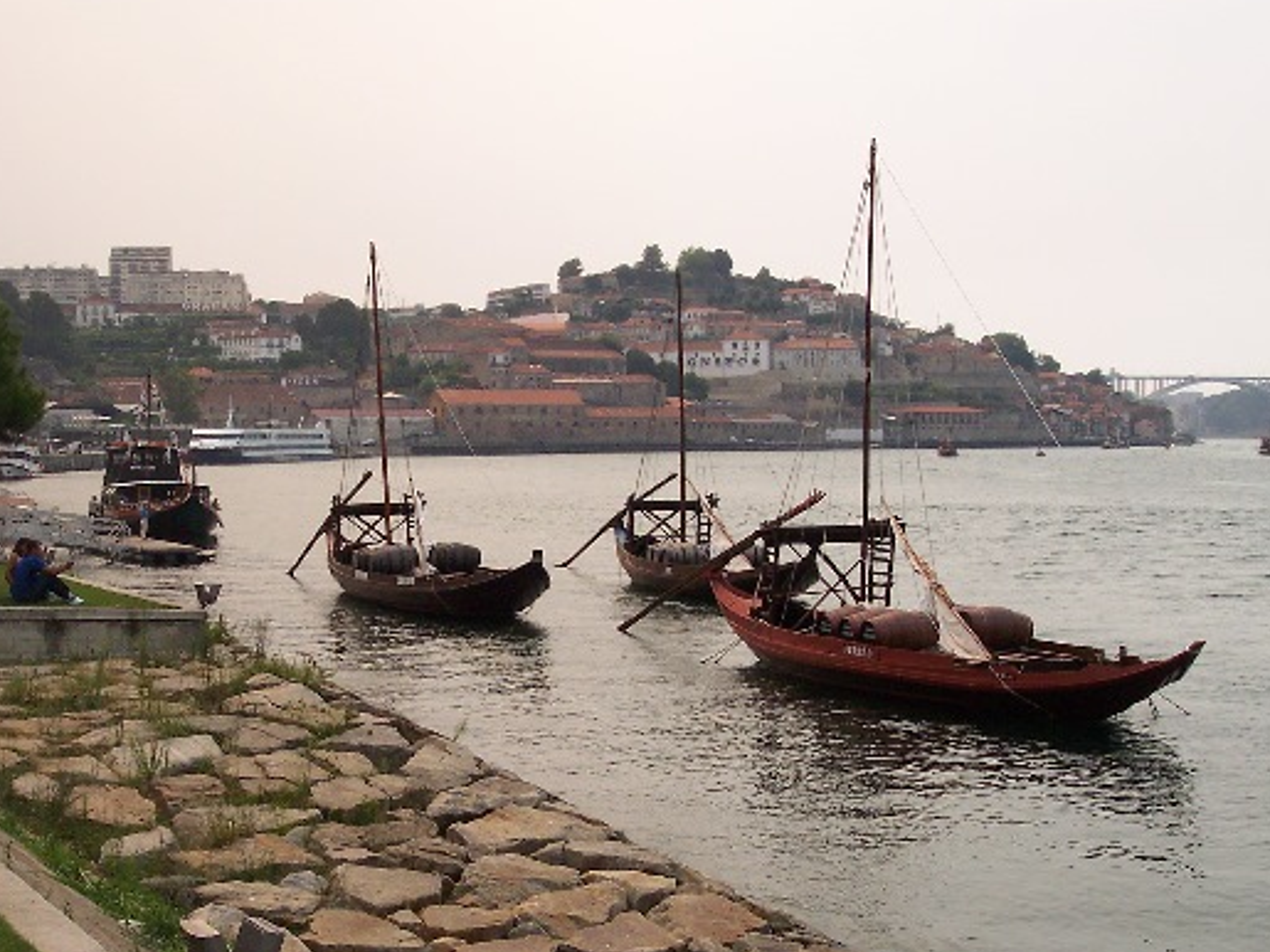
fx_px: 2164
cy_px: 466
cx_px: 456
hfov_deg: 32.5
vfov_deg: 24.8
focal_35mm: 59
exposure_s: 1/350
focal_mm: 8
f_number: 4.8
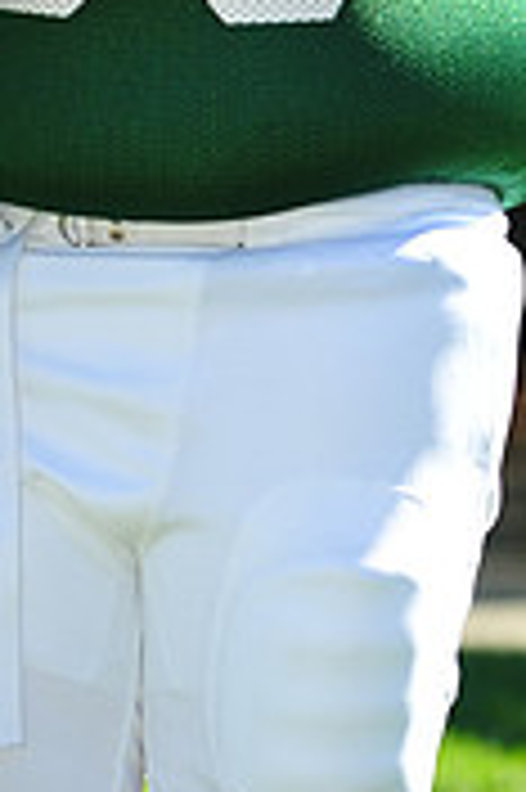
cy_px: -225
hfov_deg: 2.5
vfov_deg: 3.8
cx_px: 112
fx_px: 11923
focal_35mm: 543
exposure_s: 1/1250
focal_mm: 165
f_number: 4.5
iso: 400
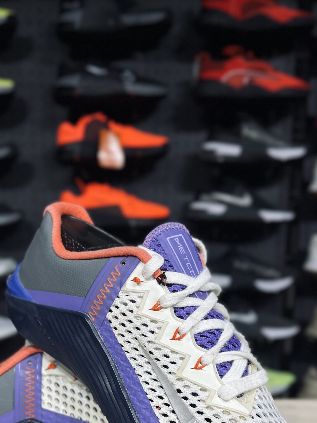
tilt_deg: -10.6
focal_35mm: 46
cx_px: 119
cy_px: 368
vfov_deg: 38.8
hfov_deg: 31.4
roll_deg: +0.0
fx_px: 562
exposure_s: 1/493
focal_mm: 5.1
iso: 50
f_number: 1.6
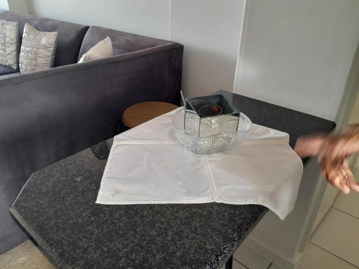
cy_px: 132
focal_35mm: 27
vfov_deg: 51.4
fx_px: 280
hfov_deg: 65.3
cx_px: 173
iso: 200
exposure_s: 1/60
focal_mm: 3.98
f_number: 1.8
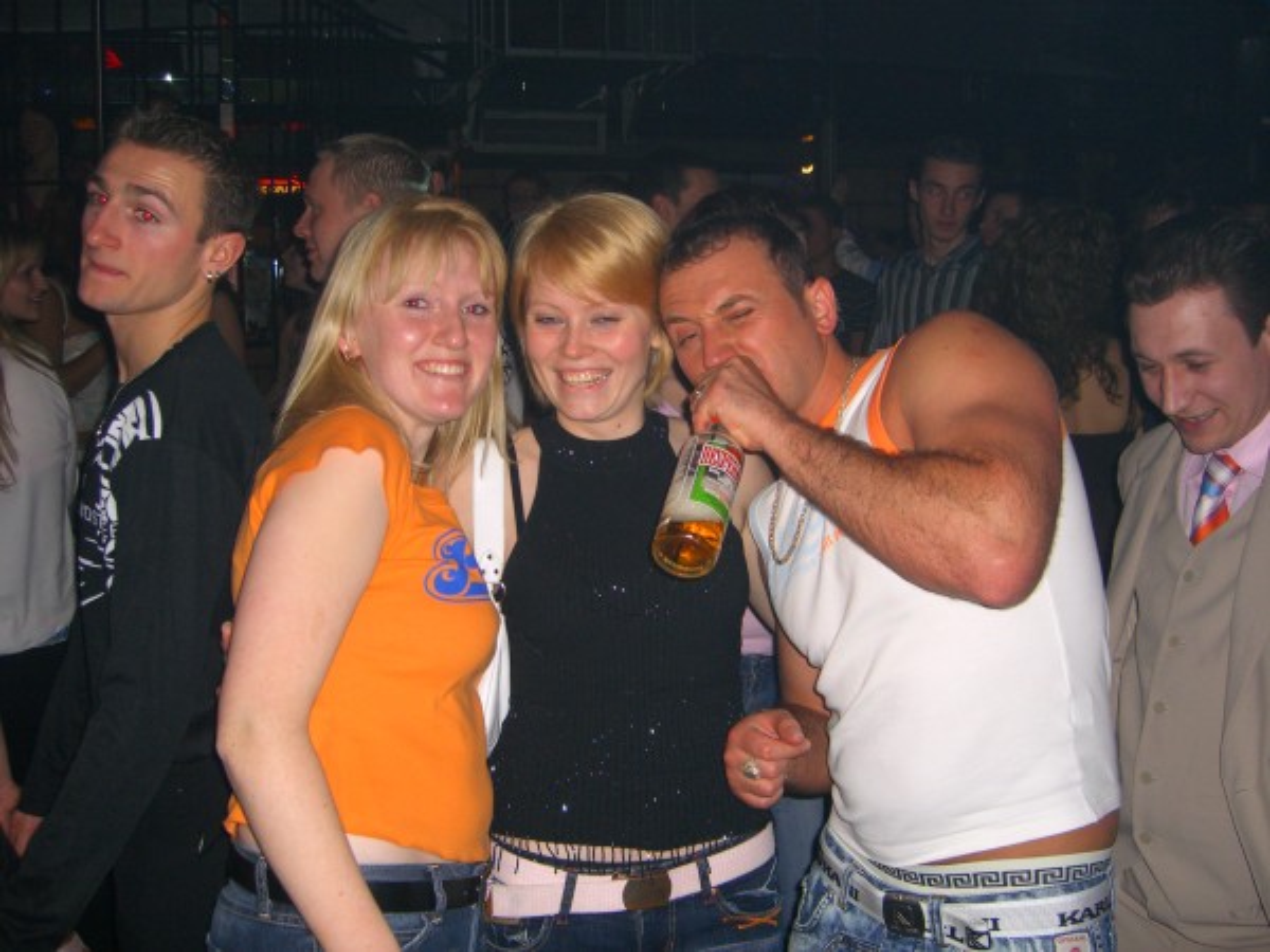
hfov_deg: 49.0
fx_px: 1394
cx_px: 635
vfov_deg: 37.7
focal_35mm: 38
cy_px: 476
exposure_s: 1/60
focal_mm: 7.9
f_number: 2.8
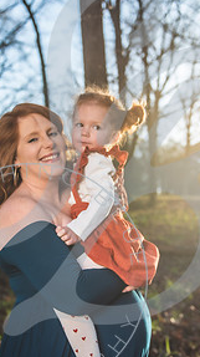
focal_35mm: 51
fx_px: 482
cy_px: 184
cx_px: 88
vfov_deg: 40.6
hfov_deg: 23.4
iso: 100
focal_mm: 31
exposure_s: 1/1000
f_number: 2.8
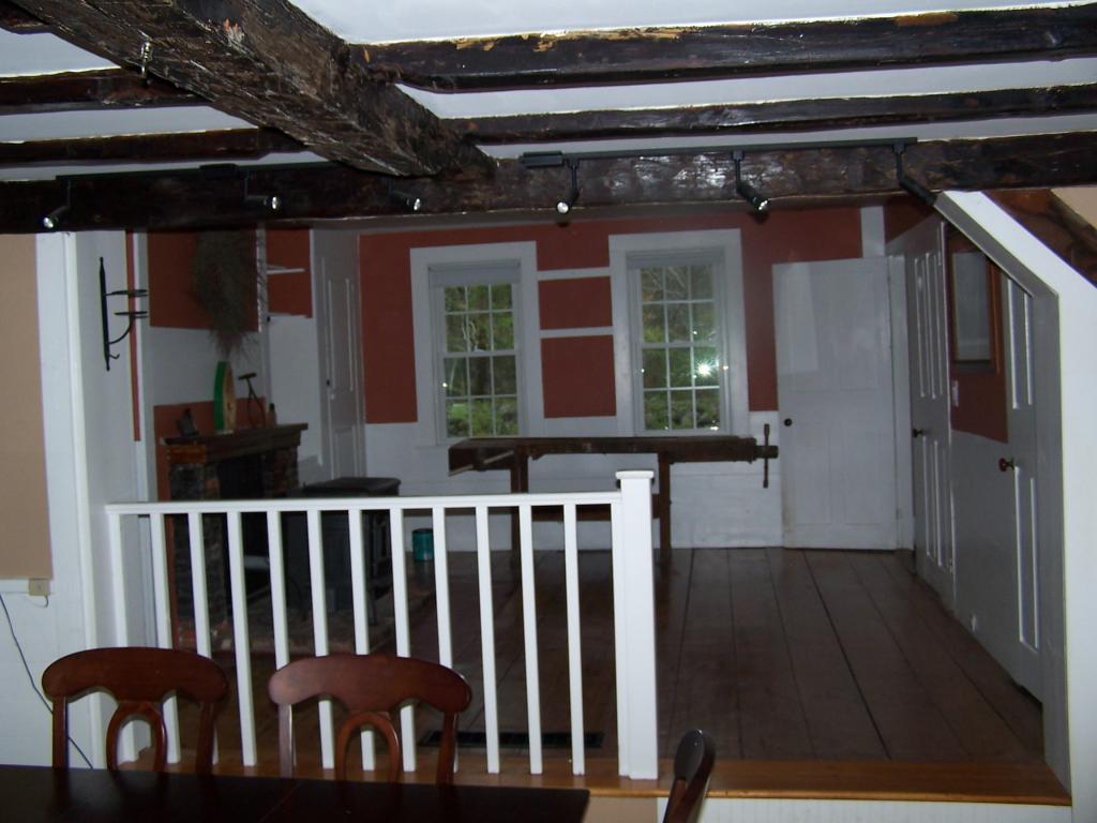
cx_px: 548
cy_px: 412
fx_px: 1204
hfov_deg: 49.0
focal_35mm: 38
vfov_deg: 37.7
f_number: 2.8
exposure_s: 1/60
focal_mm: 6.3
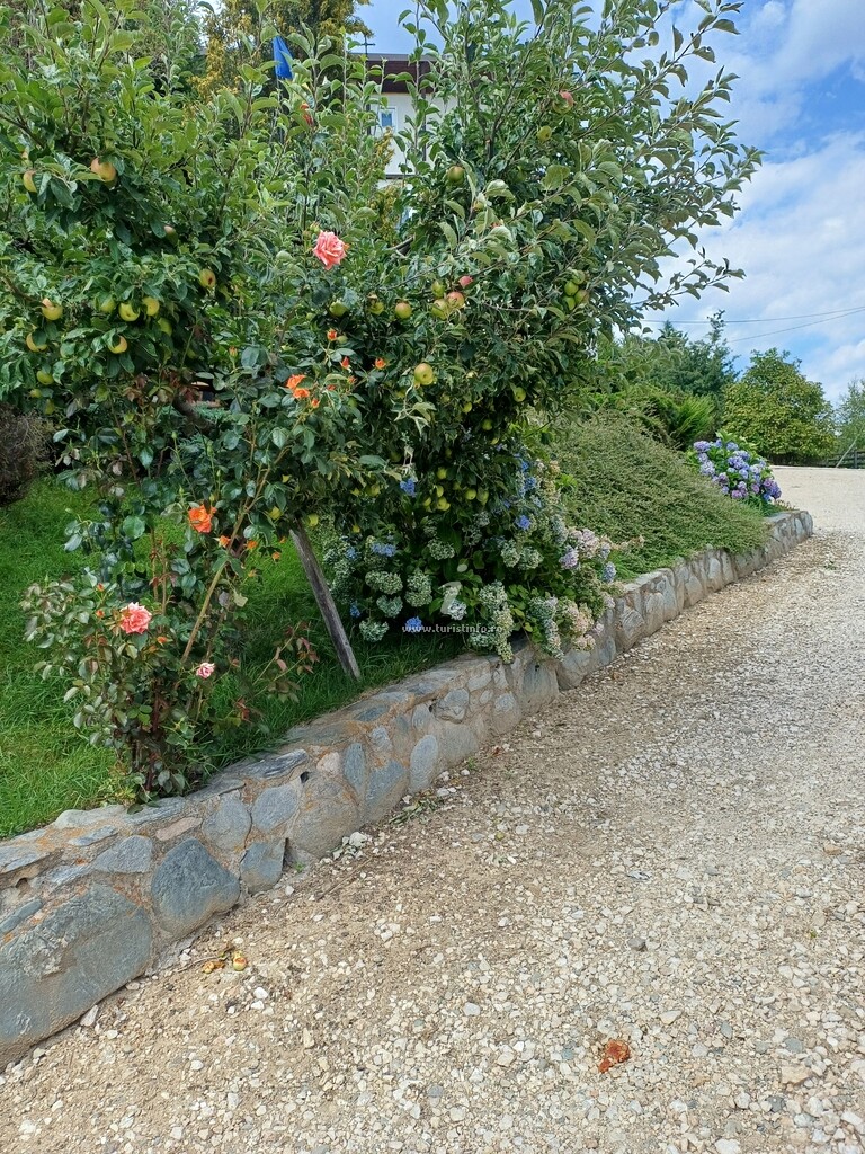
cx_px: 432
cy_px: 577
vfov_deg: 69.4
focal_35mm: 25
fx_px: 833
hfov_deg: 54.9
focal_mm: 4.65
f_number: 1.8
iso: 50
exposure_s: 1/650
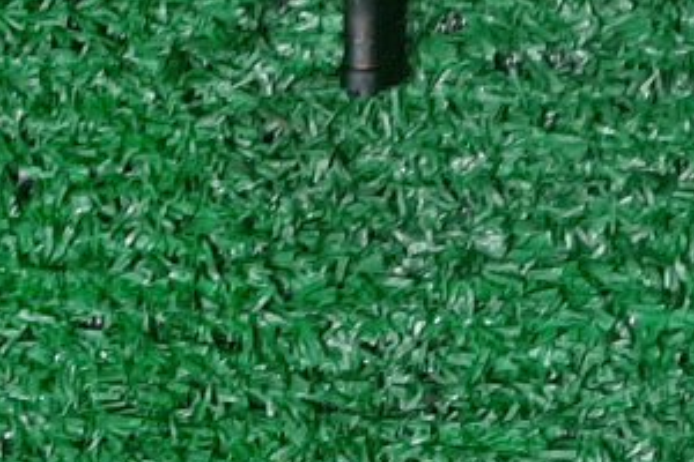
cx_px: 1175
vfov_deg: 9.9
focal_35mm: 130
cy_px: -420
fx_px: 2506
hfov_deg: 14.3
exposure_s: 1/50
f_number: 1.7
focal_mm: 3.93
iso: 100
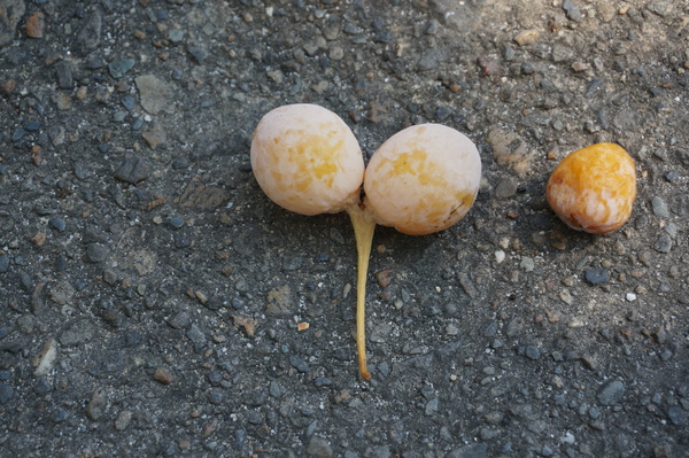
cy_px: 229
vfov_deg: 22.0
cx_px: 344
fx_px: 1176
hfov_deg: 32.7
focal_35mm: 62
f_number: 6.3
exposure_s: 1/100
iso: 100
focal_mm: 41
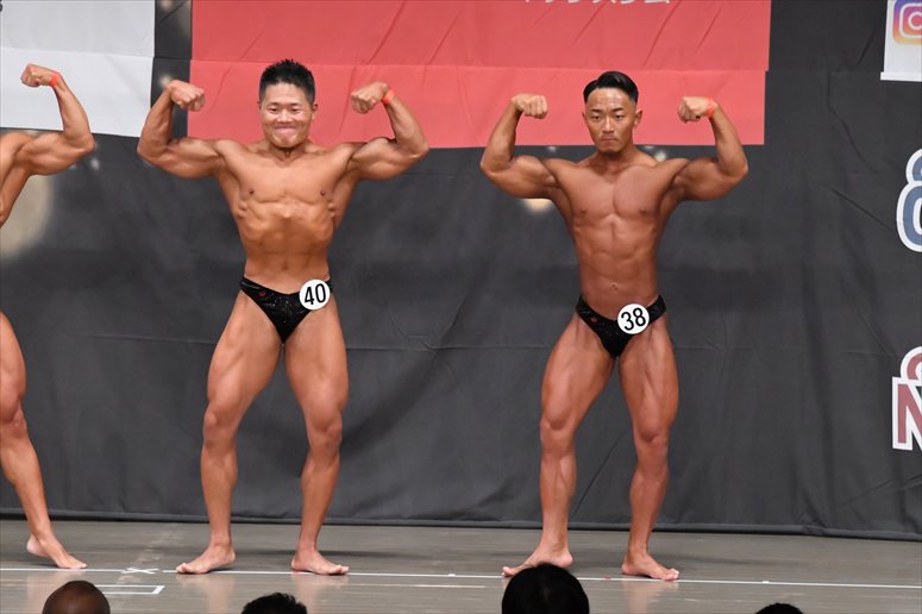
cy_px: 307
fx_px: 5760
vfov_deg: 6.1
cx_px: 461
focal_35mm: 225
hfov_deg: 9.2
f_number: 5.6
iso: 6400
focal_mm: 150
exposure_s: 1/400
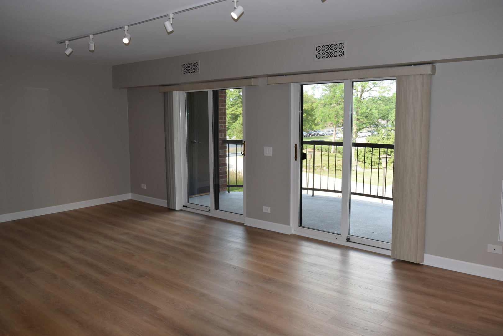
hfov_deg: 61.9
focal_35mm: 30
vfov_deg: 43.6
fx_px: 419
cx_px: 252
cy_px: 168
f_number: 5.6
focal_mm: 20
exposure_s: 1/125
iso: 360
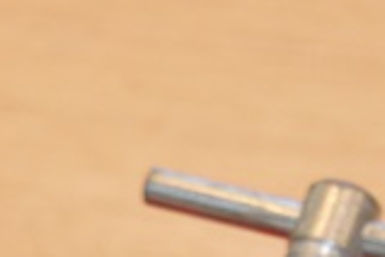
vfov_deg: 2.6
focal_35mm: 530
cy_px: 716
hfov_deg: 3.9
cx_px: -22
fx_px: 5670
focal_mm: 55
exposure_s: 1/100
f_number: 5.6
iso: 400
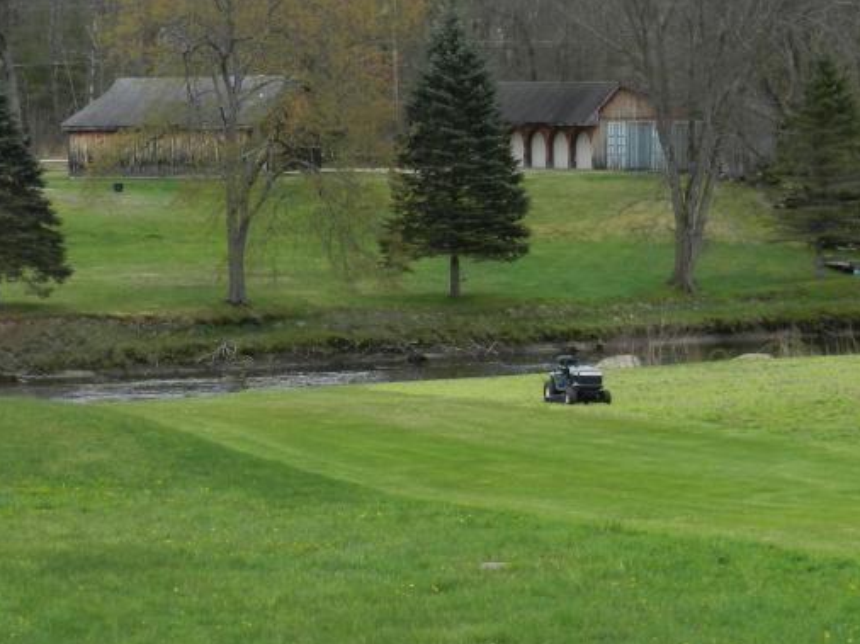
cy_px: 216
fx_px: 4221
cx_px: 267
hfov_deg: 11.6
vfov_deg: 8.7
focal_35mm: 170
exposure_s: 1/320
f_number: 4.4
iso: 160
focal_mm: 14.9
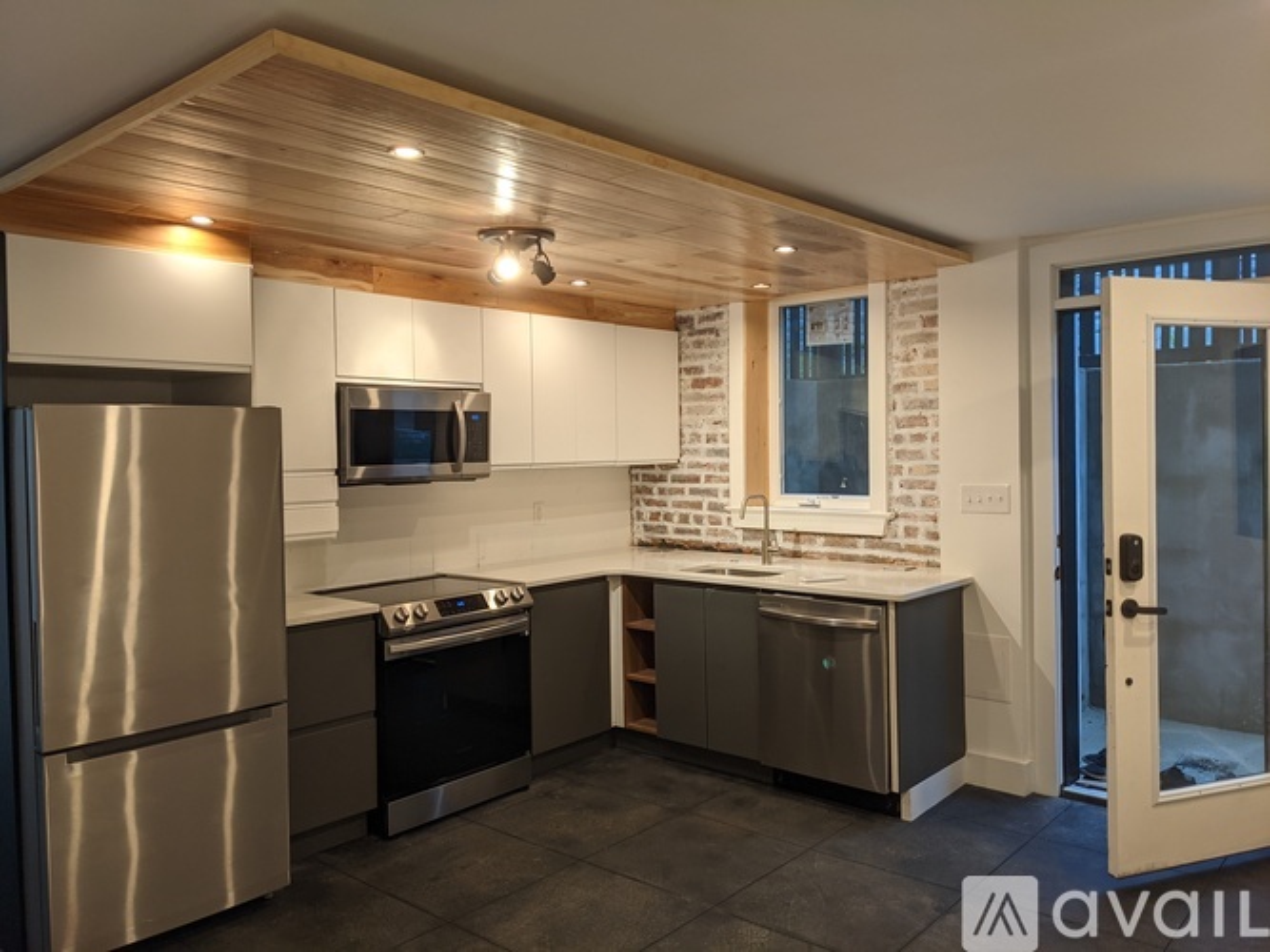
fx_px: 990
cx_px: 635
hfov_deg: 65.3
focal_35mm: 27
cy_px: 476
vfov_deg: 51.3
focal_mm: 4.38
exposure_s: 1/40
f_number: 1.73
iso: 54
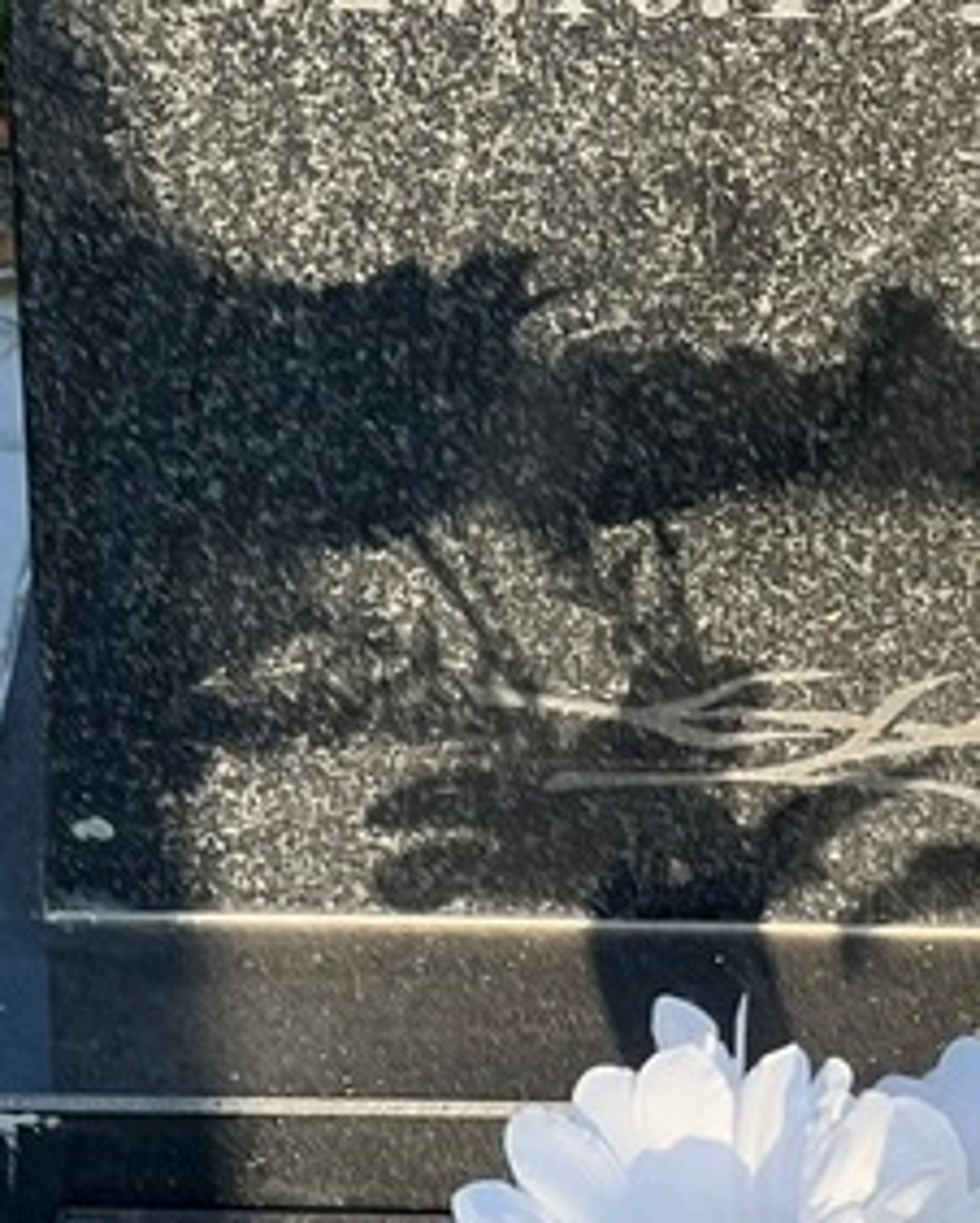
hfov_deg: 7.2
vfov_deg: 9.0
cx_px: 1171
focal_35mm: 213
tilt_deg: -28.5
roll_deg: -1.4
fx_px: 7714
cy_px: -48
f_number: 2.8
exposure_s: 1/180
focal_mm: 9
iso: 32
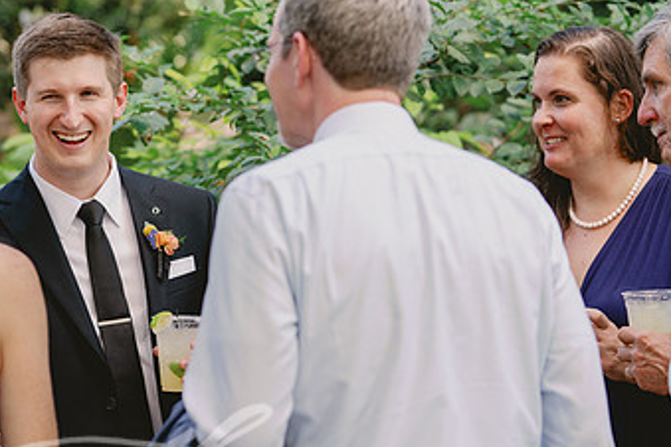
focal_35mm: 144
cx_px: 150
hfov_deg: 14.2
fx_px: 2684
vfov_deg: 9.5
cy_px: 286
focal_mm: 83
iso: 400
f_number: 3.2
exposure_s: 1/125
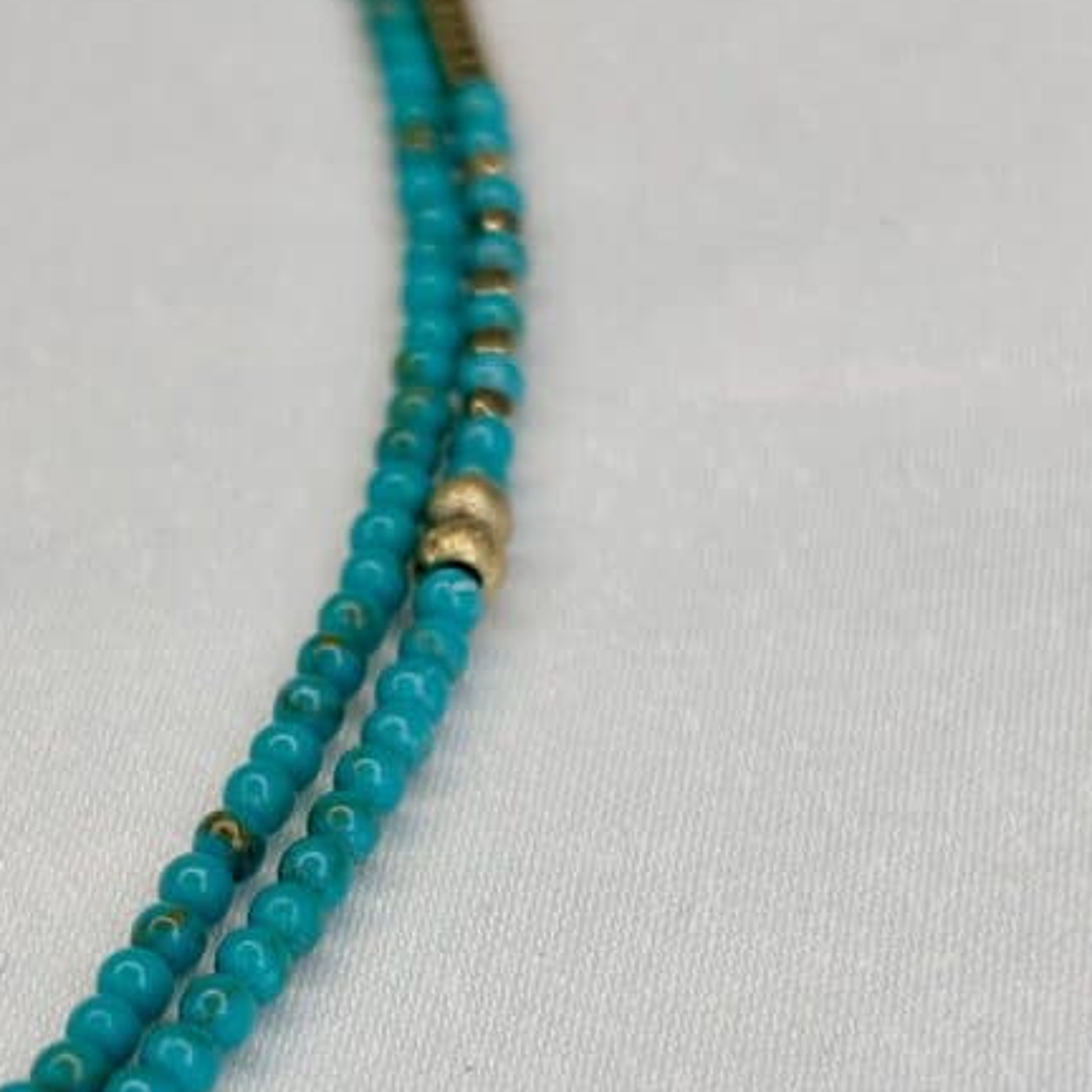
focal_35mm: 109
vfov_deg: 15.9
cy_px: 791
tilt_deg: -41.0
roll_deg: +2.7
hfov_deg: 16.0
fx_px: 3890
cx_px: 435
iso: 32
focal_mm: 5.96
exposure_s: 1/1220
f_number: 1.6
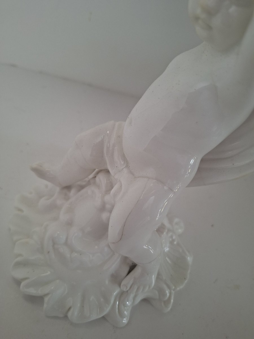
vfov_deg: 73.9
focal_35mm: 23
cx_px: 127
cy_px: 170
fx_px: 225
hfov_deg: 58.9
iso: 250
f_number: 1.8
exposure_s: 1/120
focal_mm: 5.54
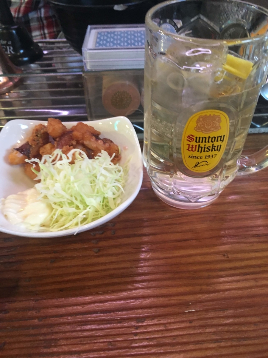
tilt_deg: -43.3
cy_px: 179
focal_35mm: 29
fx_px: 299
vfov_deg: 61.7
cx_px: 134
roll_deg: +2.5
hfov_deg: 48.2
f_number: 2.2
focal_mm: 4.15
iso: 100
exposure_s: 1/30
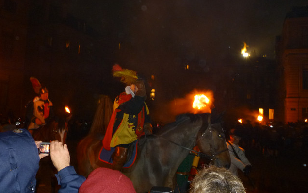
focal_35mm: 31
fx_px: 260
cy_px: 93
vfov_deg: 40.6
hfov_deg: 61.2
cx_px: 154
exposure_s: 1/8
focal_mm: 5.2
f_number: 3.3
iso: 320
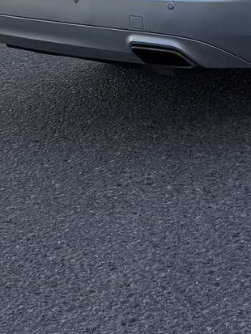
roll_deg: +1.1
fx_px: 899
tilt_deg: -2.9
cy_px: -73
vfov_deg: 19.7
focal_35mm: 93
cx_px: 348
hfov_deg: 15.0
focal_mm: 6.76
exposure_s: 1/404
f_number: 1.78
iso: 80
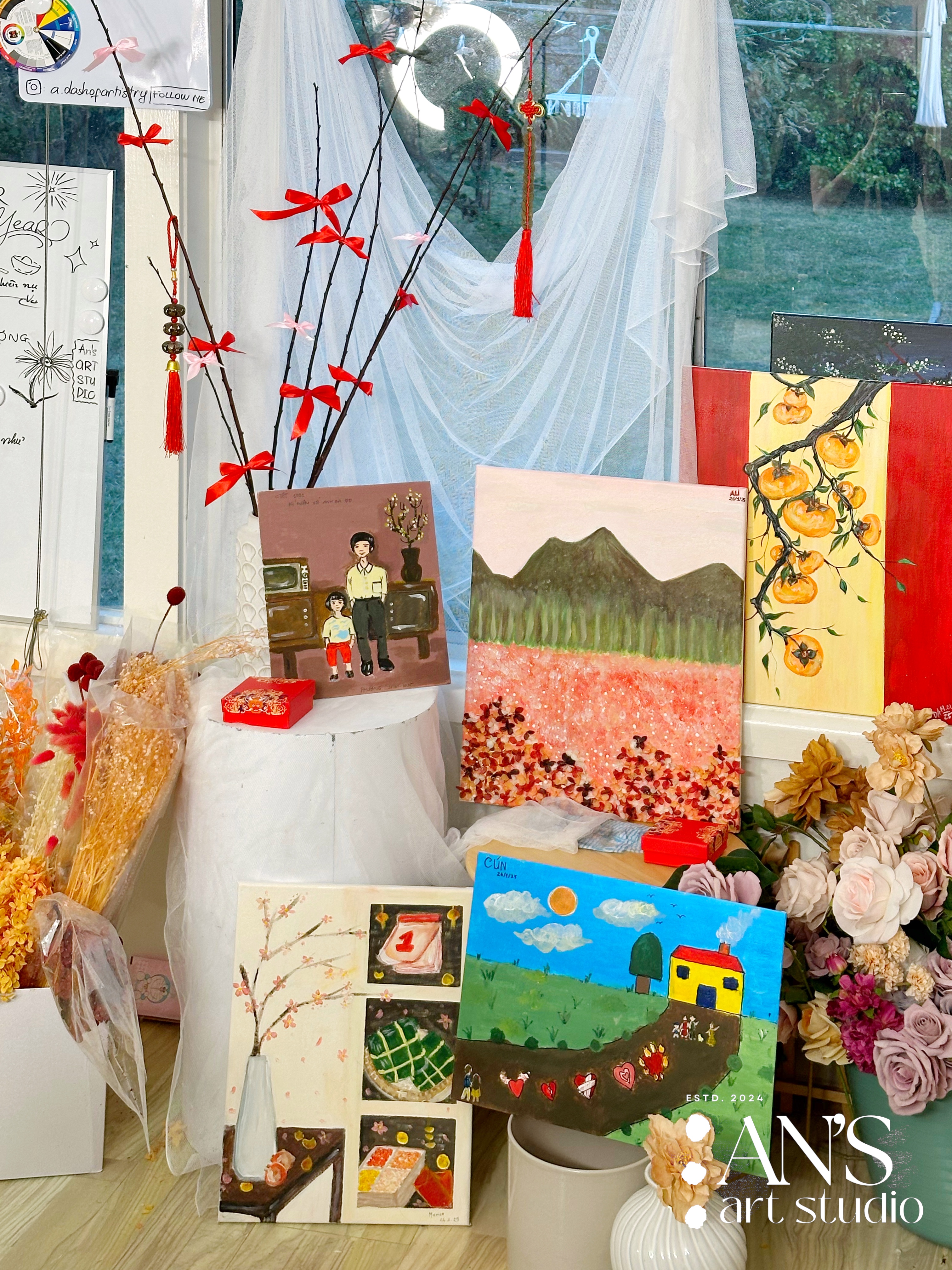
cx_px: 476
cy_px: 635
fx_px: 1760
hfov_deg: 30.3
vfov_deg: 39.7
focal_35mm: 48
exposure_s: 1/50
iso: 80
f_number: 1.78
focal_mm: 6.86
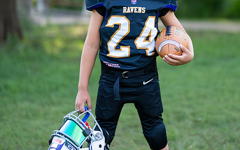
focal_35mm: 89
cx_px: 147
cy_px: 15
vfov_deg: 14.6
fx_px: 583
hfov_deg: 23.2
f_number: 1.2
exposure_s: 1/800
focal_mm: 50
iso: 100
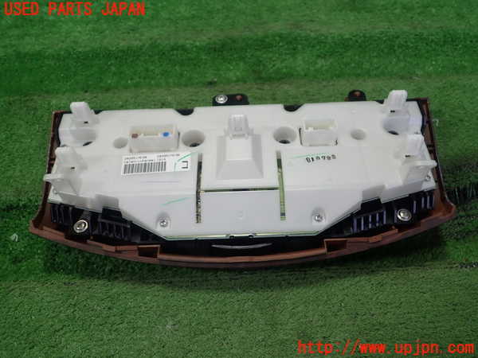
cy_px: 179
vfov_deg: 46.8
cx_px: 239
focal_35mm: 30
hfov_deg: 60.0
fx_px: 414
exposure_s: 1/125
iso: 125
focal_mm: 5.5
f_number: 2.3
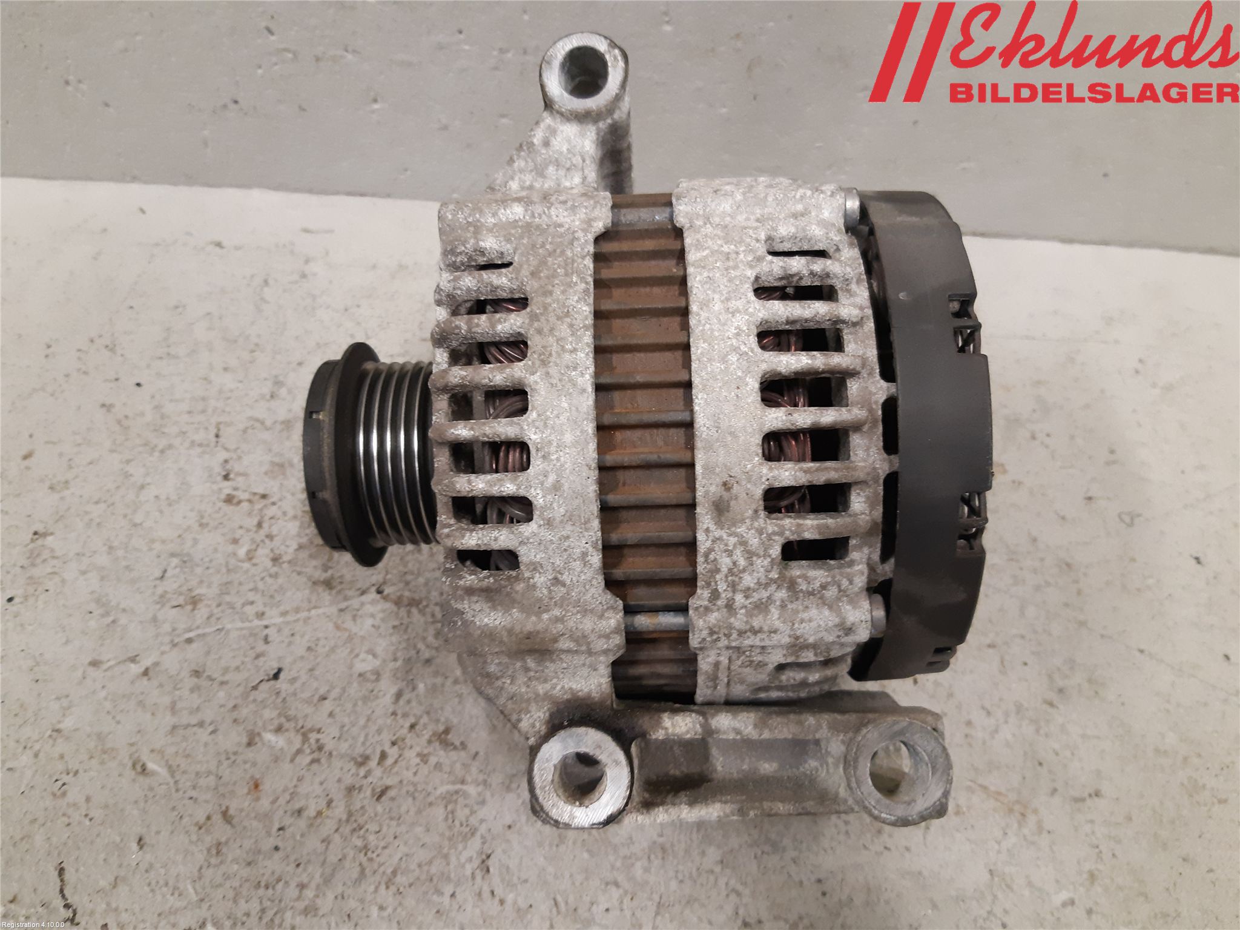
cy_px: 465
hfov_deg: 67.3
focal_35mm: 26
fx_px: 931
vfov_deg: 53.1
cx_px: 620
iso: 200
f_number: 1.7
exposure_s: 1/50
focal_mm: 3.93
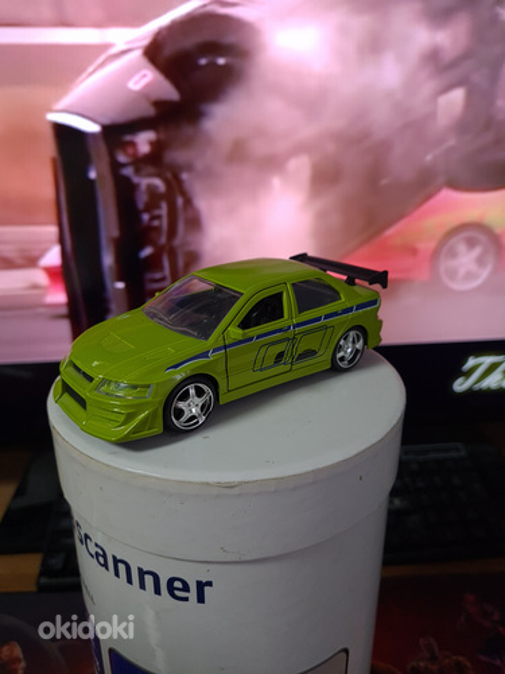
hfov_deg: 53.1
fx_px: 506
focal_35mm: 26
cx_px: 252
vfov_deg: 67.3
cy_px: 337
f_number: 1.8
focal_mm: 5.4
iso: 320
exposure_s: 1/60
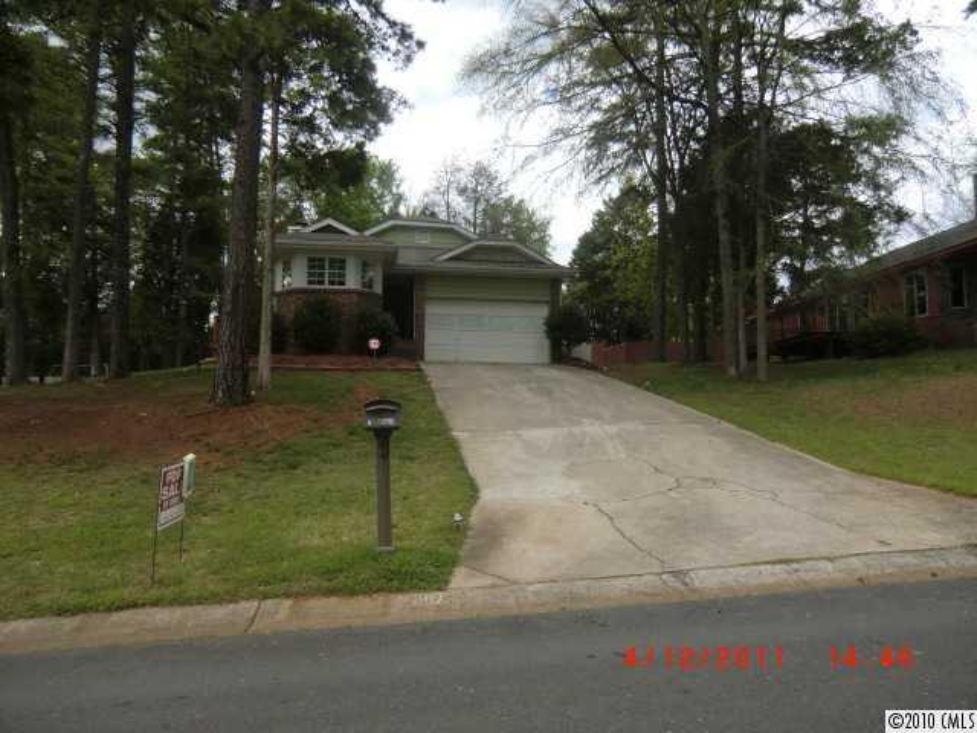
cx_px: 488
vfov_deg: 56.8
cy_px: 366
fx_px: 677
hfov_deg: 71.6
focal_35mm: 24
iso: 64
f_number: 3.2
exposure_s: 1/320
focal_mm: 4.3
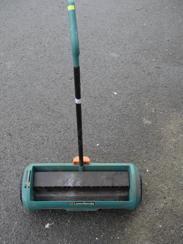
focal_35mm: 36
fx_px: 254
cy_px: 122
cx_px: 92
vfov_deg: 51.4
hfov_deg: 39.7
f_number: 5
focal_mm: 18
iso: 500
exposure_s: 1/60
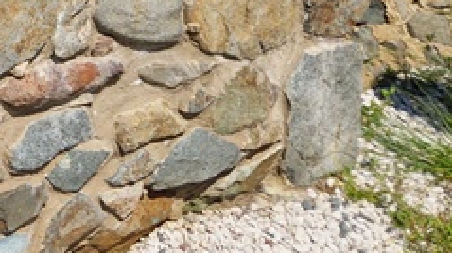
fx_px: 1006
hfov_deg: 22.3
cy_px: -217
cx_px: -159
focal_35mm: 84
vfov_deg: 12.9
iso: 50
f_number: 1.8
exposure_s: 1/2864
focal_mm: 5.4
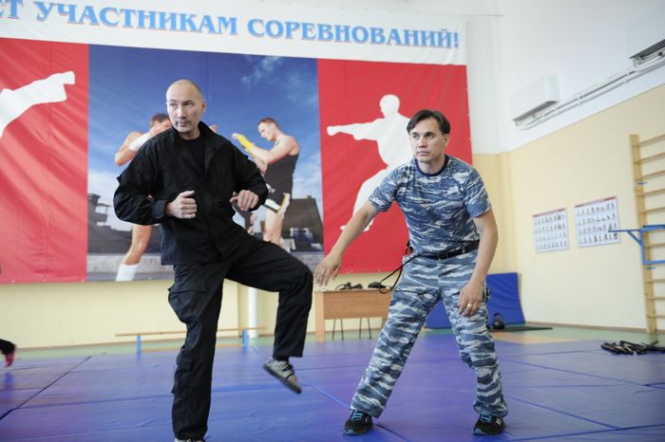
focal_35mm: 34
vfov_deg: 38.8
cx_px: 332
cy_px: 221
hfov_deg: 55.8
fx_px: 628
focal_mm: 34
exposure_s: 1/160
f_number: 2.8
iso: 500
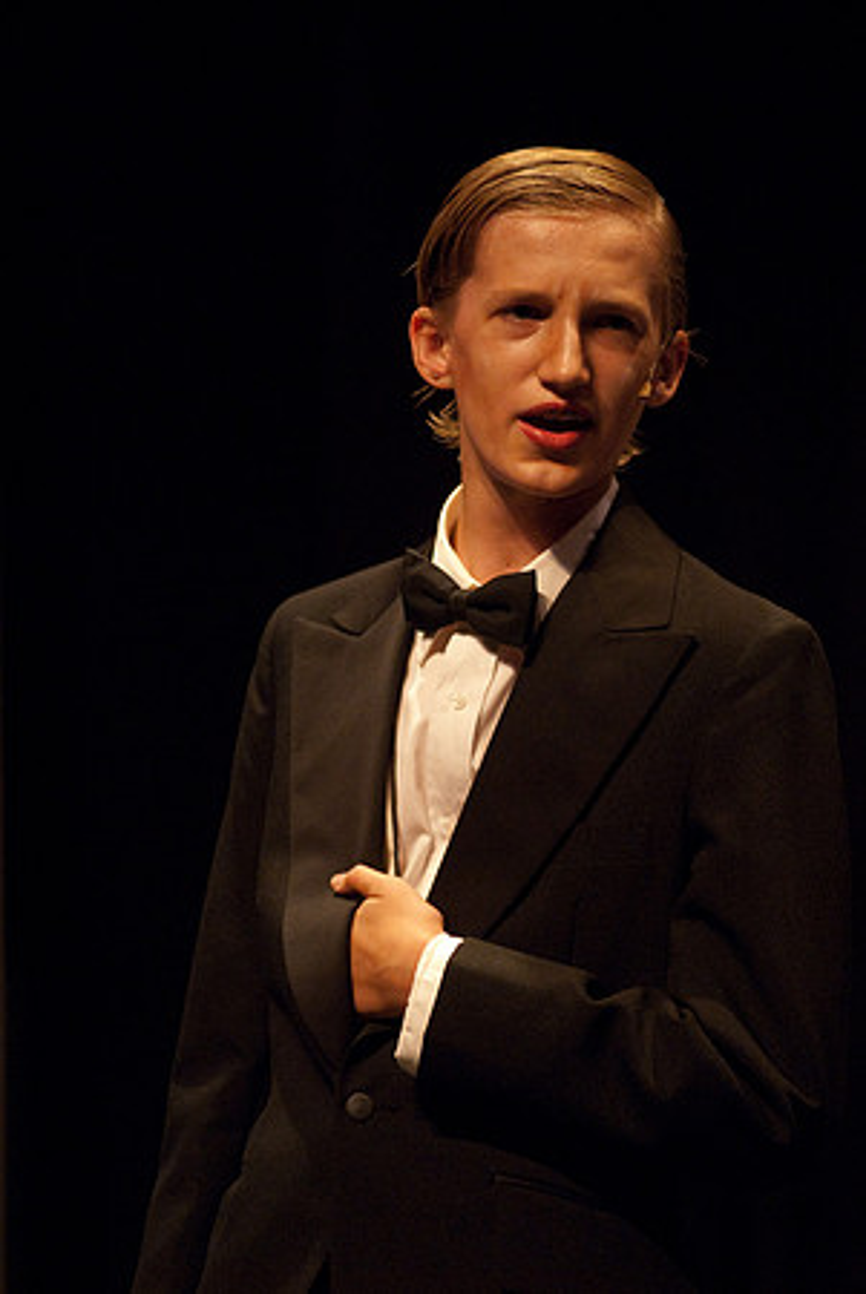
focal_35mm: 300
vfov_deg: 6.9
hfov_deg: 4.6
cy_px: 647
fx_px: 10799
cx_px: 433
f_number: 2.8
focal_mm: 200
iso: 1000
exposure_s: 1/160
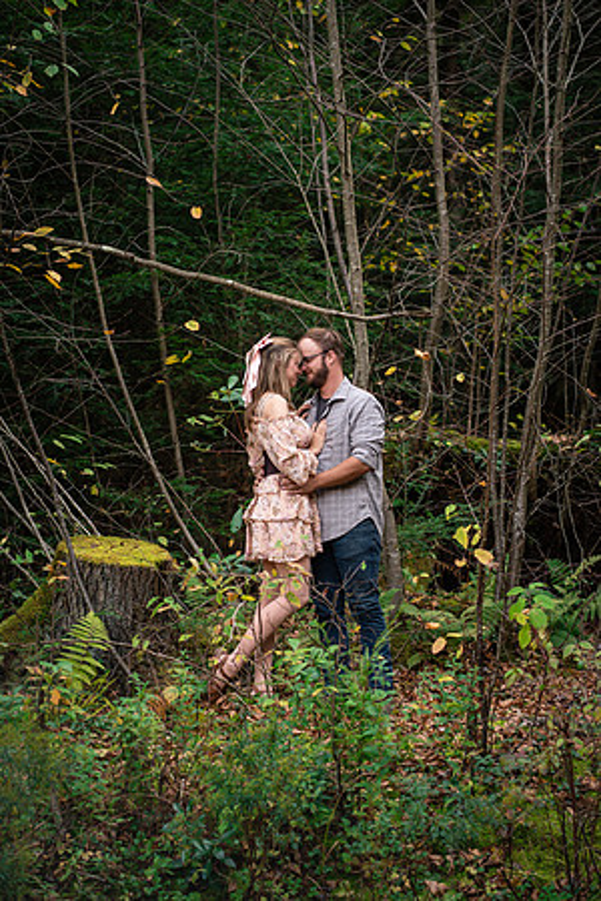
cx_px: 300
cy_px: 450
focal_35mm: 85
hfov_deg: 16.1
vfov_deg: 23.9
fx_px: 2128
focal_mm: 85
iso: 1000
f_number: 2.8
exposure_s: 1/1600
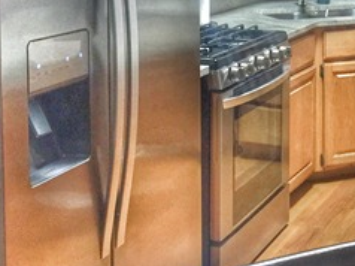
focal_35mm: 78
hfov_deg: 24.1
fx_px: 799
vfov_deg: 18.2
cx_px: 345
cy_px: -27
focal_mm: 4.15
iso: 100
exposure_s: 1/30
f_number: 2.2
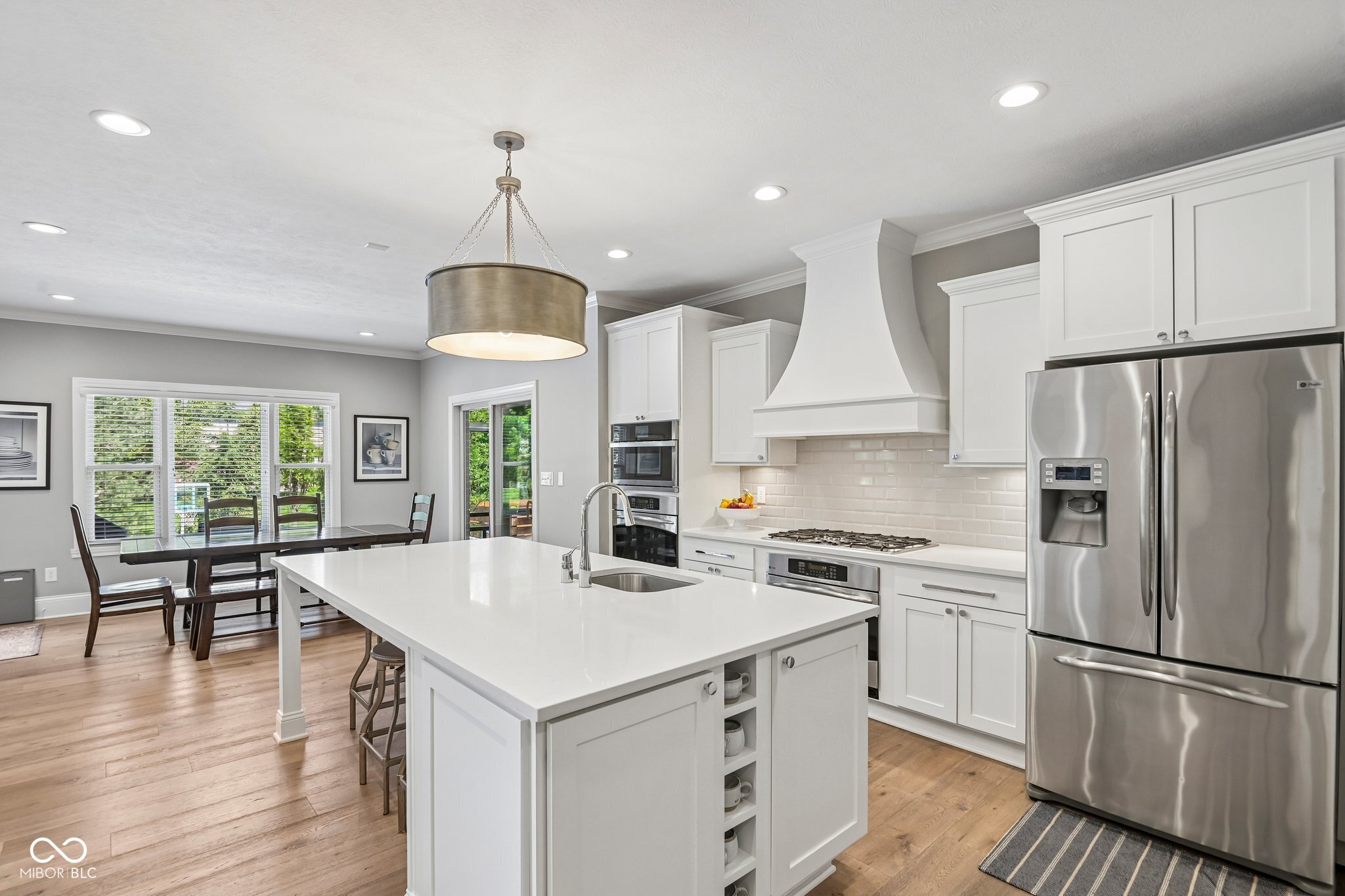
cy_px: 448
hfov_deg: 96.7
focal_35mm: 16
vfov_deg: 73.7
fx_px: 598
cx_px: 672
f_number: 8
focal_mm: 16
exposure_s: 1/15
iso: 100
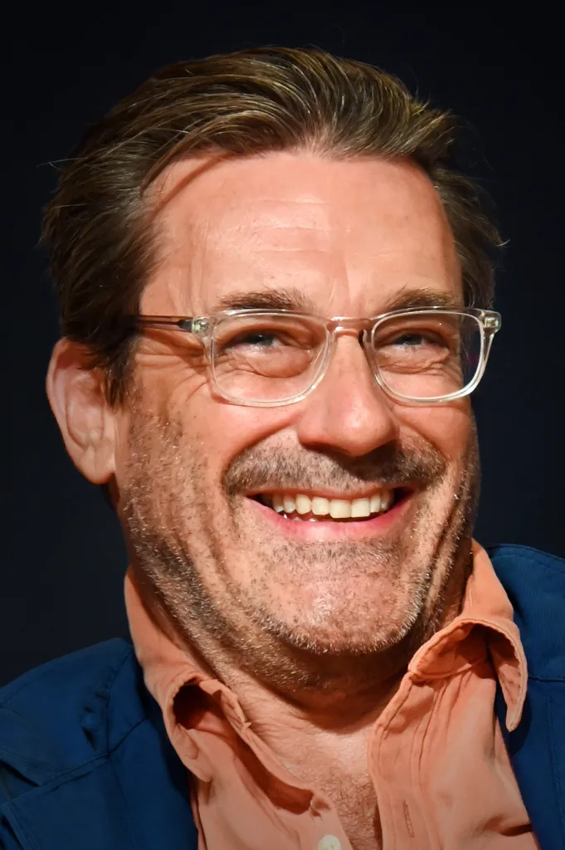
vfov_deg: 10.3
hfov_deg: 6.9
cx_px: 282
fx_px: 4716
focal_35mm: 200
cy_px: 425
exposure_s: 1/125
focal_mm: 200
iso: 5600
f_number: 6.3
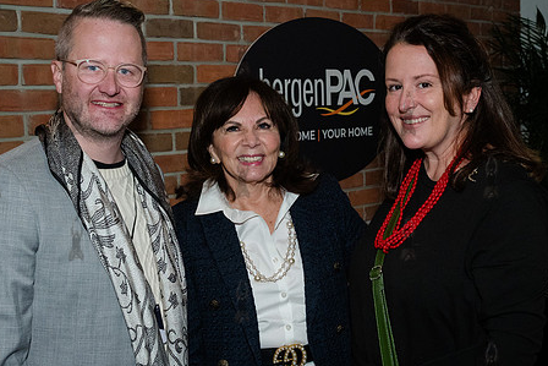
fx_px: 792
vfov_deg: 26.0
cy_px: 154
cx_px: 250
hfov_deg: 38.1
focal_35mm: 52
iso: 6400
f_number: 6.3
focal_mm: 35
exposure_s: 1/320
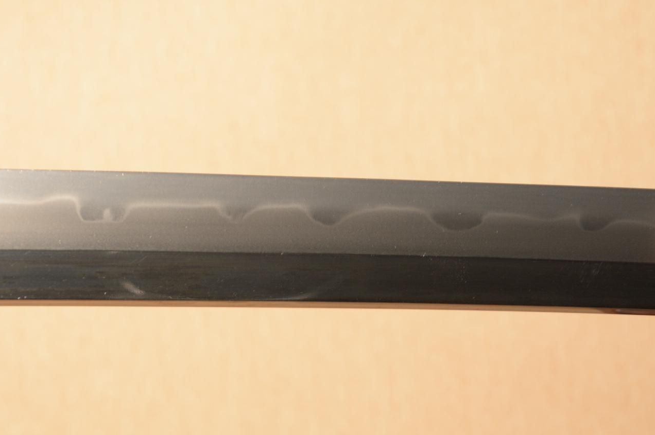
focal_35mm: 109
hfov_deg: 18.8
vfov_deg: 12.5
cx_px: 298
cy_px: 198
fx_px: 1982
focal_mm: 66
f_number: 11
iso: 400
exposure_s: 1/2
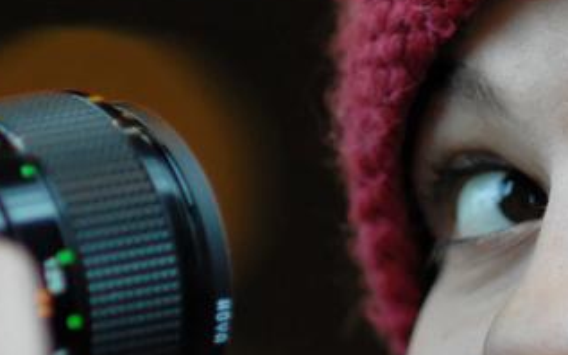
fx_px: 10535
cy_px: 314
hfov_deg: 3.1
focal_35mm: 681
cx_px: 481
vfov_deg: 1.9
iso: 400
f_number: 2
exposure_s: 1/350
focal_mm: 135
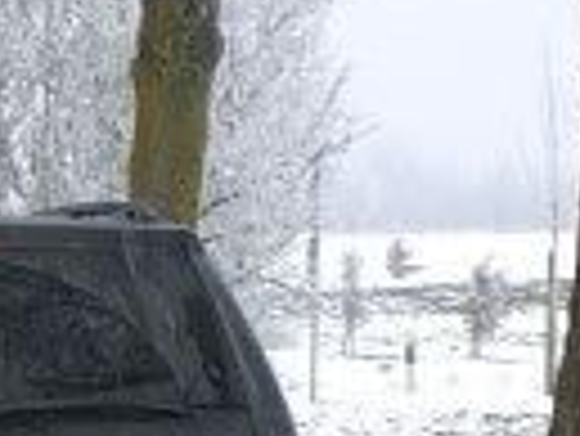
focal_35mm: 396
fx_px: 6641
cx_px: -117
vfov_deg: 3.8
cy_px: 328
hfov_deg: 5.0
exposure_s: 1/125
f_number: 5.1
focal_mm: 23.7
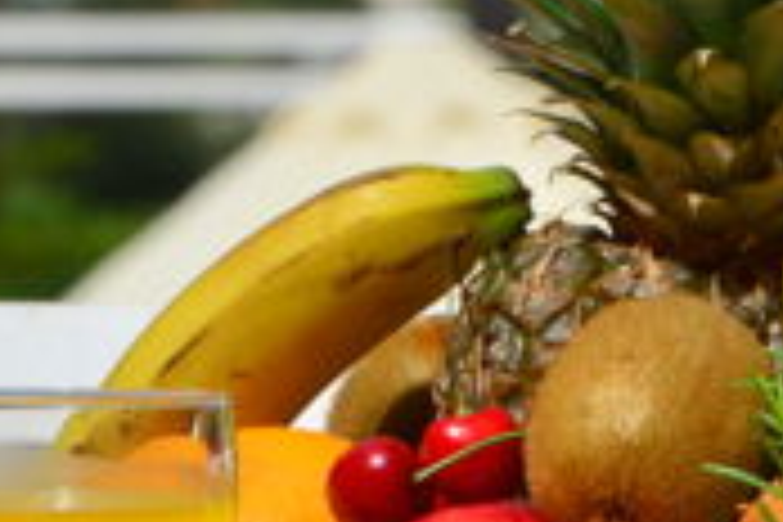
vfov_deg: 1.6
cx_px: 891
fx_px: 18551
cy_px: 117
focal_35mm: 853
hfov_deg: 2.4
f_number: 22
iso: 100
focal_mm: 145
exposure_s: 1/125
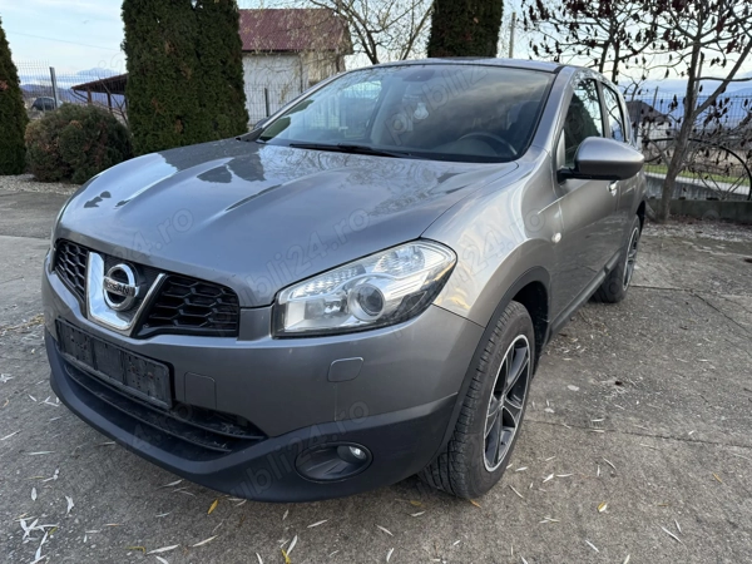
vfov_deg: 56.8
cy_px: 282
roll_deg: +0.0
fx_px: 521
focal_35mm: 24
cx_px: 376
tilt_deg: -16.6
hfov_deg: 71.6
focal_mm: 6.76
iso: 160
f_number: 1.78
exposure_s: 1/126
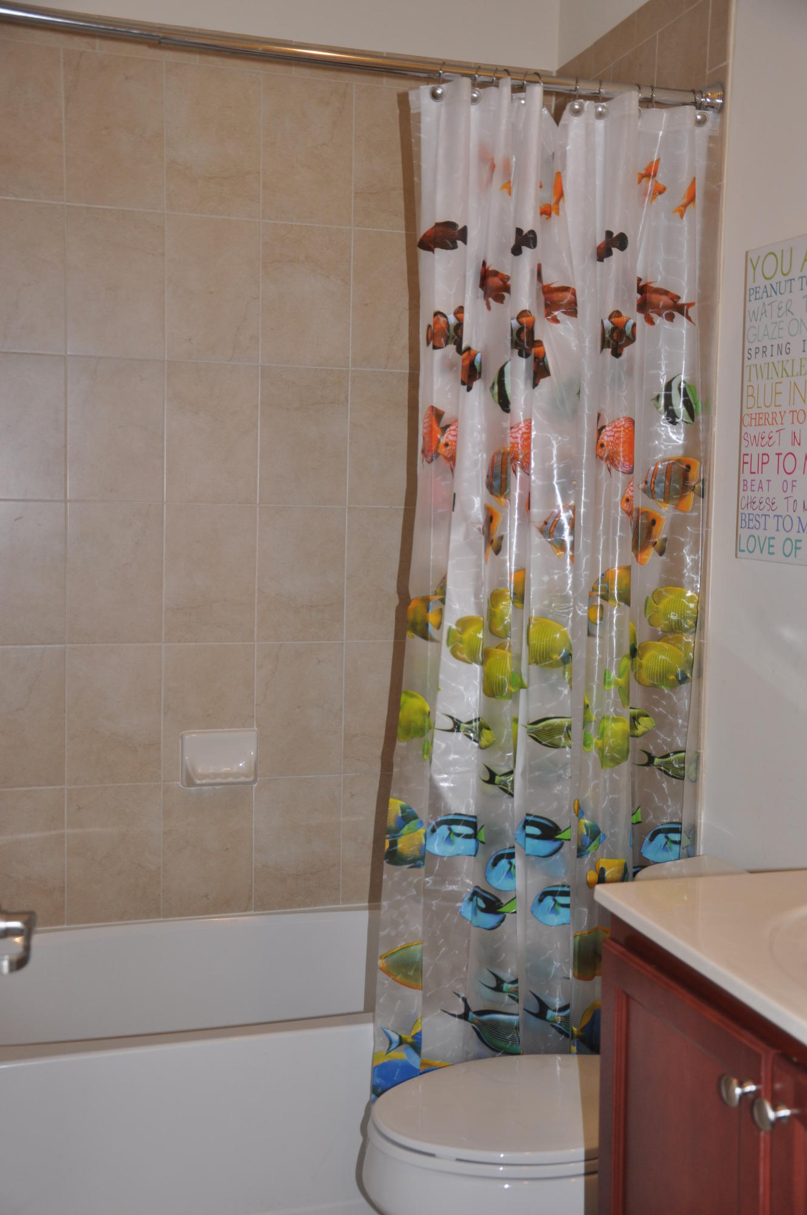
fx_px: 1416
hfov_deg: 31.8
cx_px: 404
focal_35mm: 42
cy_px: 608
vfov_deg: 46.5
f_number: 4
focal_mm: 28
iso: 320
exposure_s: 1/60
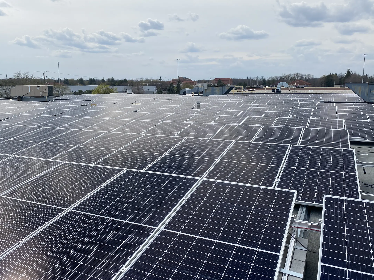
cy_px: 131
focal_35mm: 29
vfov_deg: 48.2
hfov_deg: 61.7
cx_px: 185
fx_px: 313
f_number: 1.8
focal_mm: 4.25
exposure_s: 1/3731
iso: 32
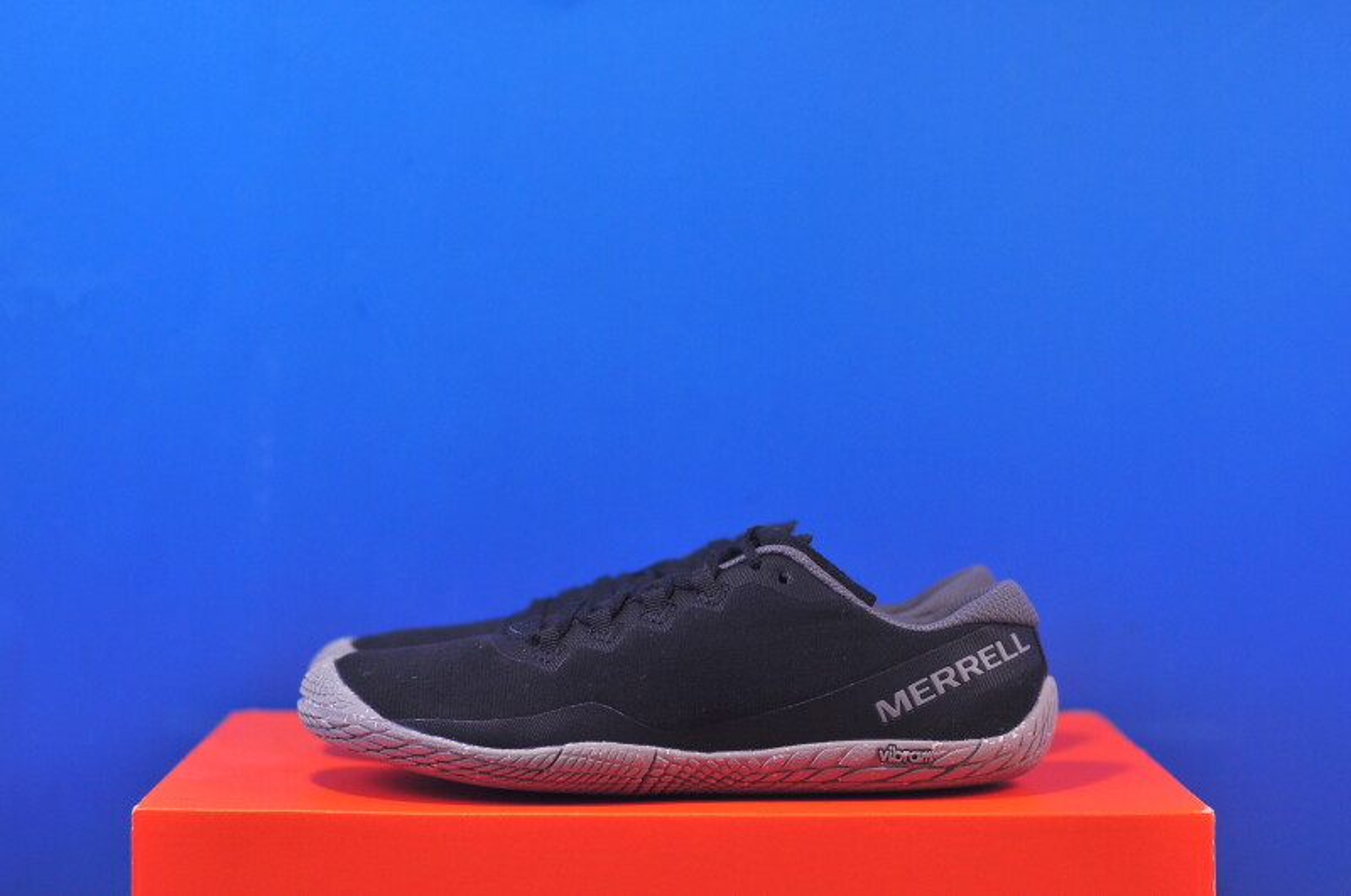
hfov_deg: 27.0
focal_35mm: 75
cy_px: 448
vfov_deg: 18.1
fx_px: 2811
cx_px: 676
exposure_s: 1/320
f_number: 2.5
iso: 250
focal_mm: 50
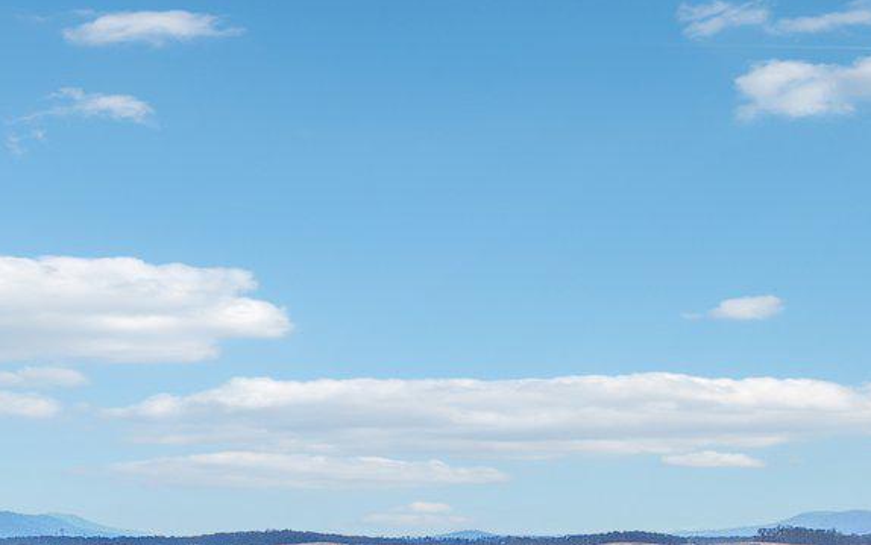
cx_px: 279
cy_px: 690
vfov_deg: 15.6
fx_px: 1899
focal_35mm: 80
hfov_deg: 25.7
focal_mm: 8.4
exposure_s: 1/4000
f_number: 2.8
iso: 130
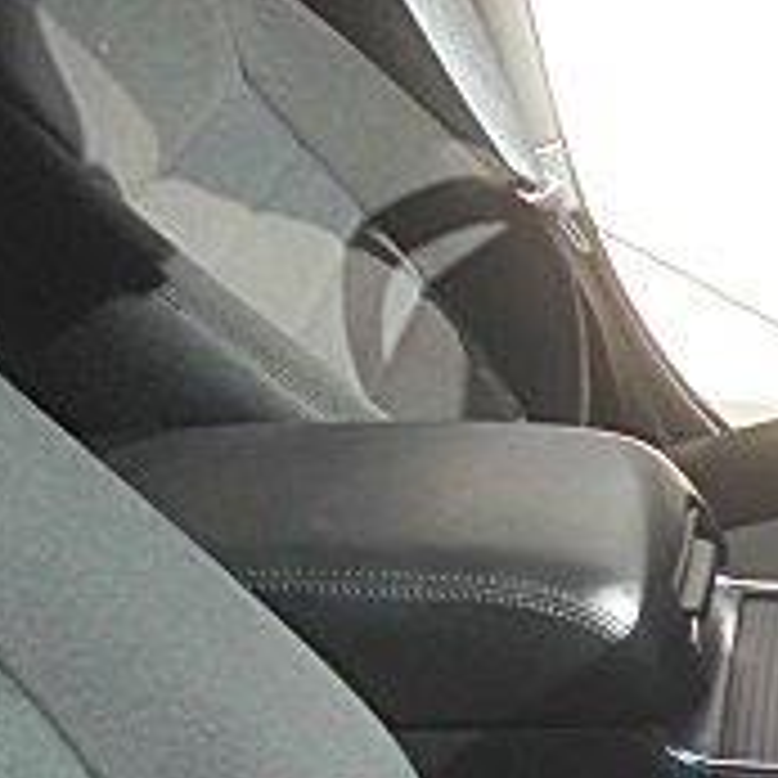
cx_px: 1192
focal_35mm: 118
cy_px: 782
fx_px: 3000
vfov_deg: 14.5
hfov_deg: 13.8
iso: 50
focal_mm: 6.3
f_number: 2.8
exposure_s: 1/200
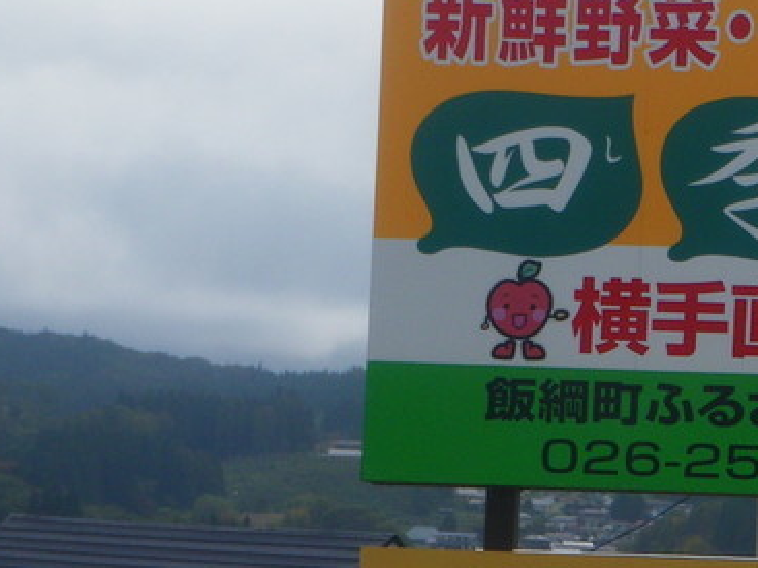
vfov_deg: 5.9
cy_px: 308
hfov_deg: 7.8
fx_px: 5516
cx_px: 750
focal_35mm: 252
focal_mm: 13.7
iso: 50
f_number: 5.8
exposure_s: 1/320
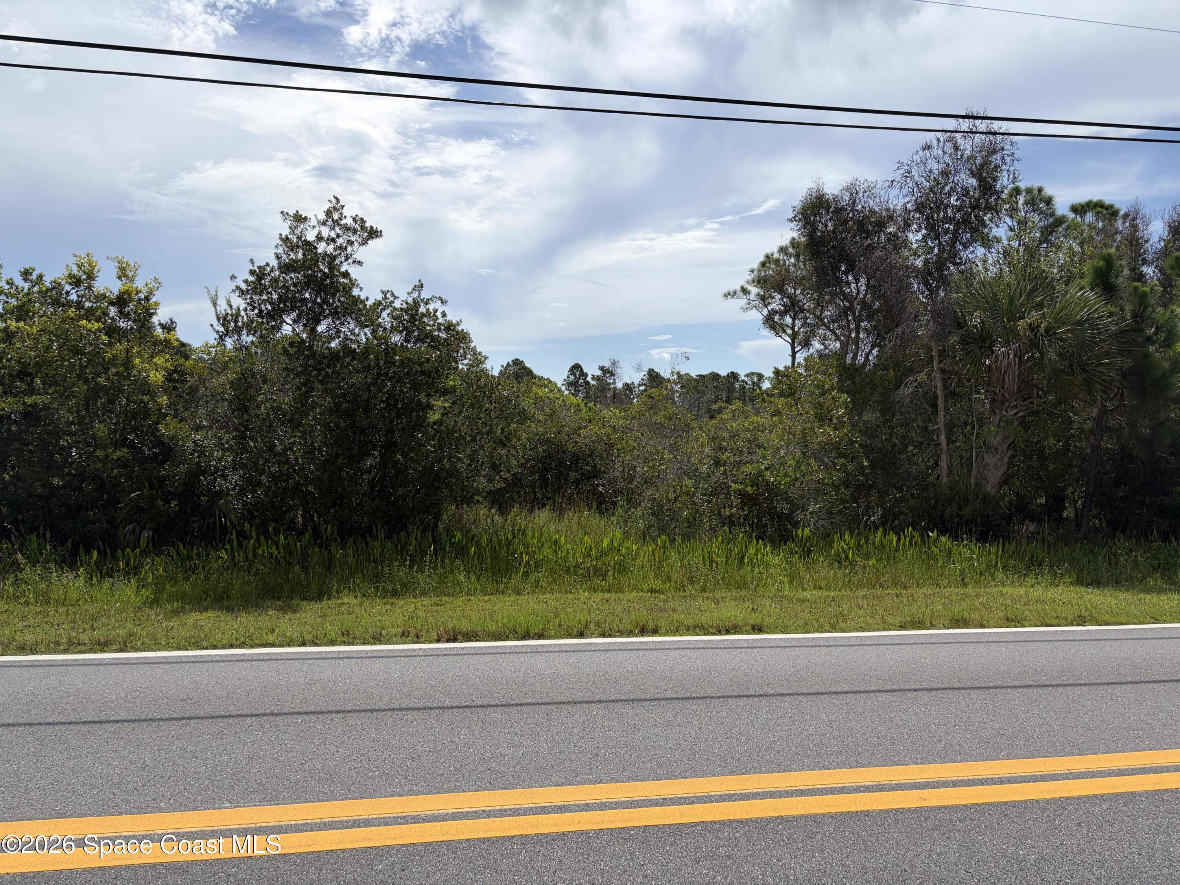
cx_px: 590
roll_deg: +0.0
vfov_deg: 53.1
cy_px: 442
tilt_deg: +0.0
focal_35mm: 26
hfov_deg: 67.3
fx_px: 886
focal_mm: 5.96
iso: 50
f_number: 1.6
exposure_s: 1/6993
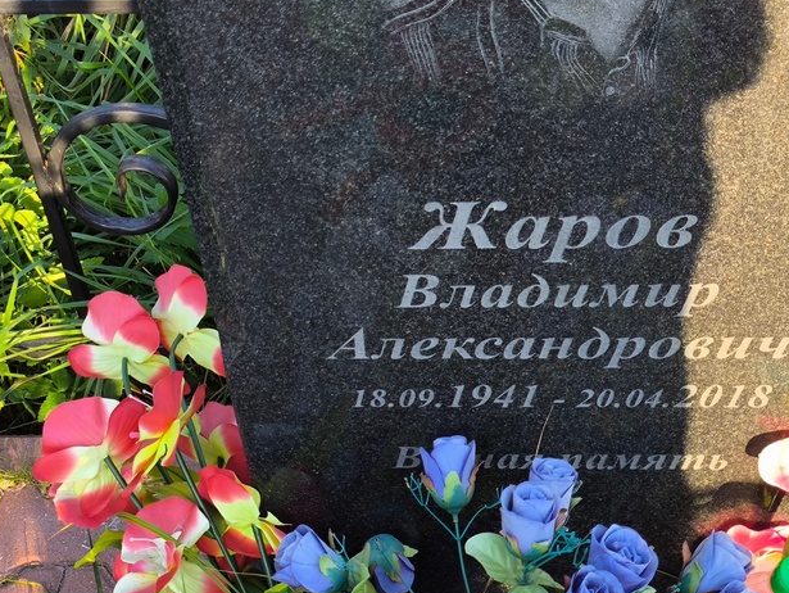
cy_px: 309
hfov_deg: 29.8
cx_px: 442
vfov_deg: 22.6
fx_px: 1482
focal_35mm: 65
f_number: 1.7
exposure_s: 1/198
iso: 50
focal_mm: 4.71
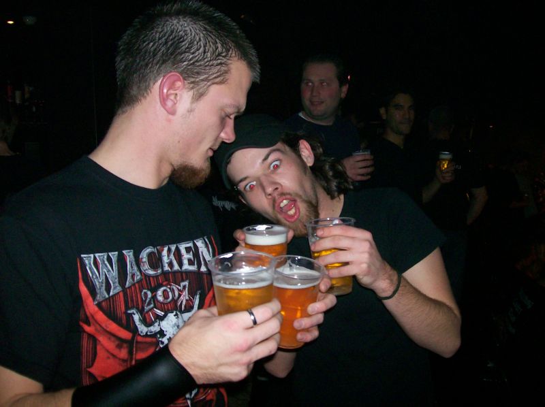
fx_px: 566
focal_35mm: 36
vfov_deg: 39.6
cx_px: 272
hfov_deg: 51.4
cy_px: 204
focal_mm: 6
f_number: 2.7
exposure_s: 1/64
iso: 140
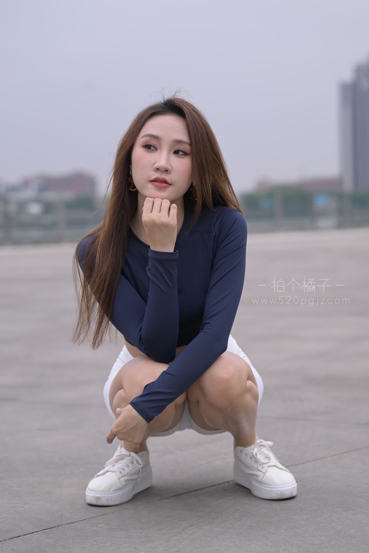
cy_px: 276
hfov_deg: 16.1
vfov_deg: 23.9
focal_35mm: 85
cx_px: 184
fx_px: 1307
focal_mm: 85
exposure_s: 1/320
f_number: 3.5
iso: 200
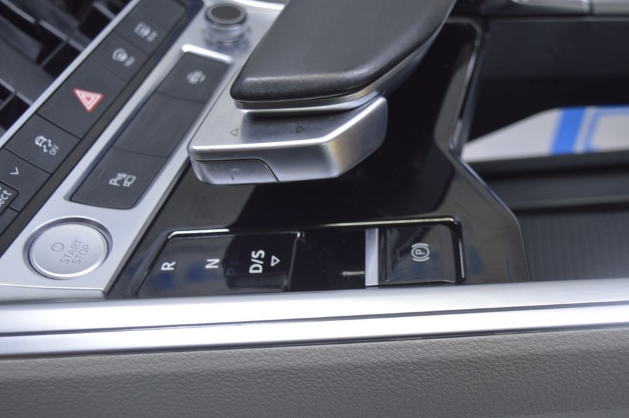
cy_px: 210
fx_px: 855
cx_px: 336
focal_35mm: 49
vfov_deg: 27.5
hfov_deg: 40.4
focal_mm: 30
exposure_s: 1/20
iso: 400
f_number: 5.6
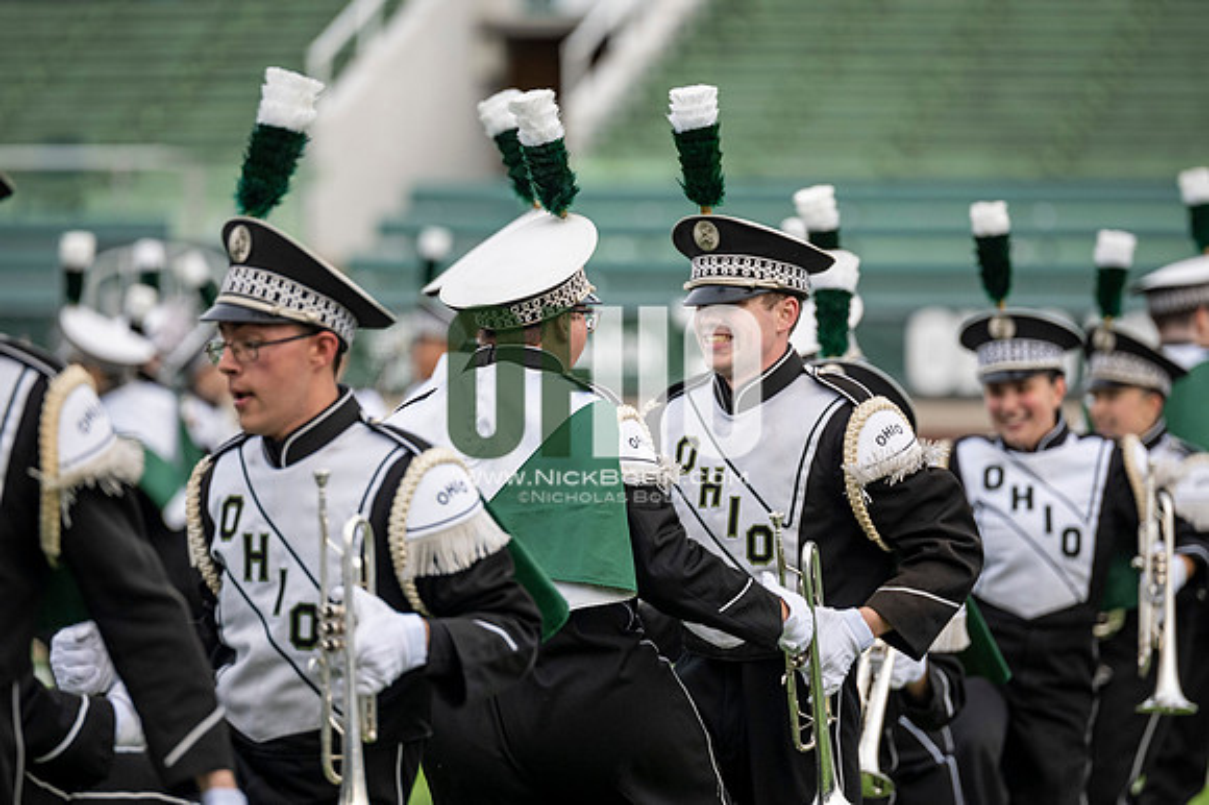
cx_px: 604
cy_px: 402
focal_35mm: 300
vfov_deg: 4.6
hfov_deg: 6.9
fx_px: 10069
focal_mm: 200
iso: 250
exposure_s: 1/500
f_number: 2.8
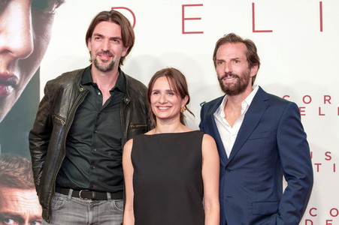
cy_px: 112
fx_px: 675
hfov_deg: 28.2
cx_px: 170
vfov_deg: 19.0
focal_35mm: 72
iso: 320
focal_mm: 70
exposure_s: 1/250
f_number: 3.2
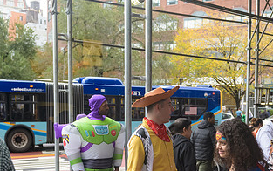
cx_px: 164
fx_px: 380
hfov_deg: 39.4
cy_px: 146
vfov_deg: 24.8
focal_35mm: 51
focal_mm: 27
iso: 800
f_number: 3.2
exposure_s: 1/250
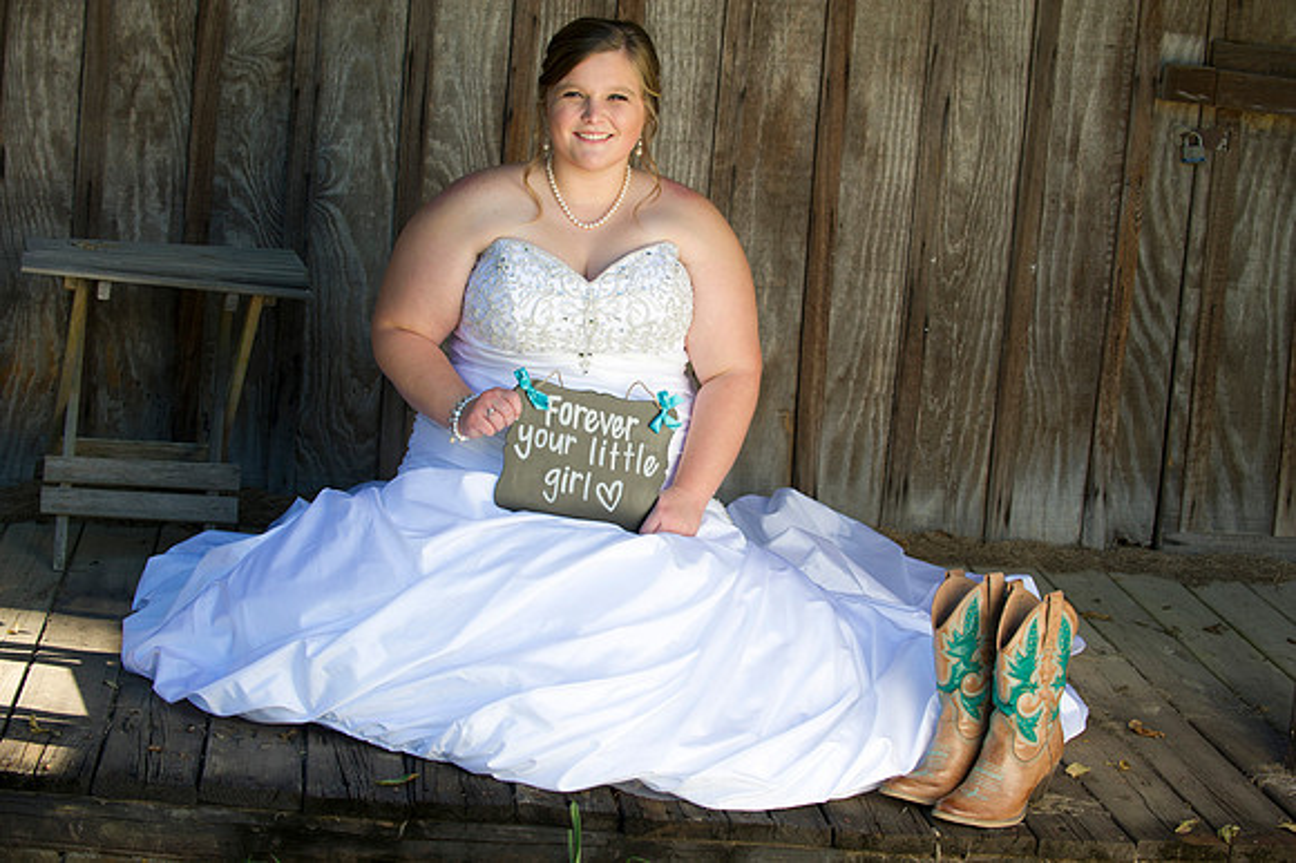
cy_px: 432
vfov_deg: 19.4
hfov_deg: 28.9
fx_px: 2518
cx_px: 648
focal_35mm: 70
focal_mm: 70
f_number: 4.5
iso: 200
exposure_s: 1/160
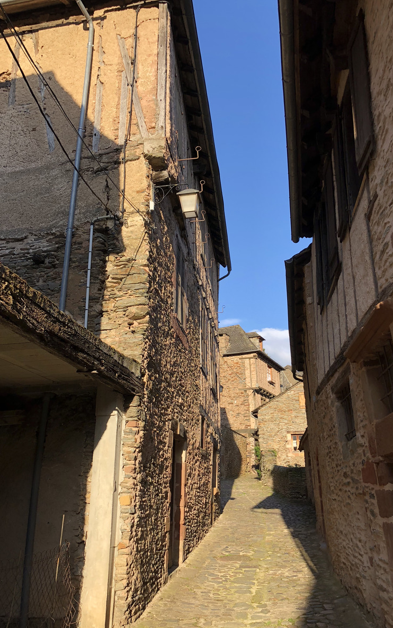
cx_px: 206
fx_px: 514
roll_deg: +1.3
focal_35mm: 30
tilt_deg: +21.3
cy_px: 317
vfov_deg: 62.9
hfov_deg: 41.8
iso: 20
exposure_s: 1/640
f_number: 1.8
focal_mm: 4
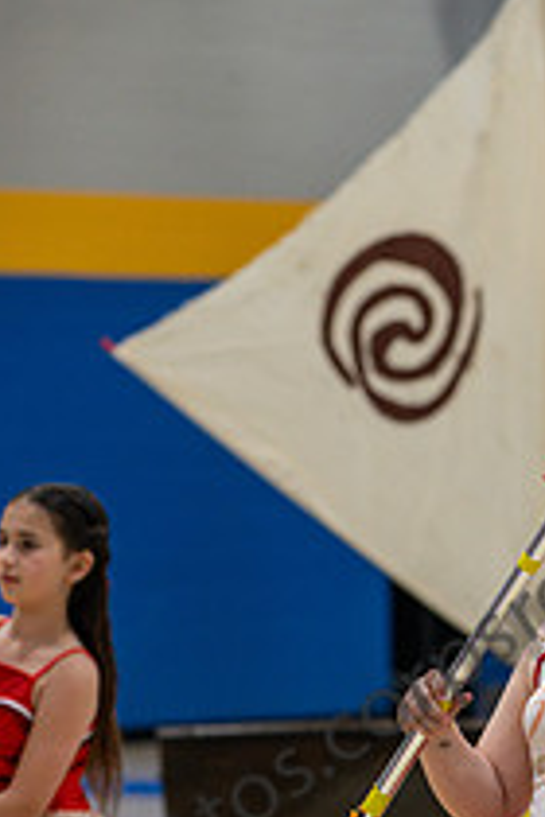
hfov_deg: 5.3
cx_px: 483
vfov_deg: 7.9
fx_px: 5926
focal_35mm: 261
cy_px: 677
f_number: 4
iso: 2500
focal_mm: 122
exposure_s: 1/500
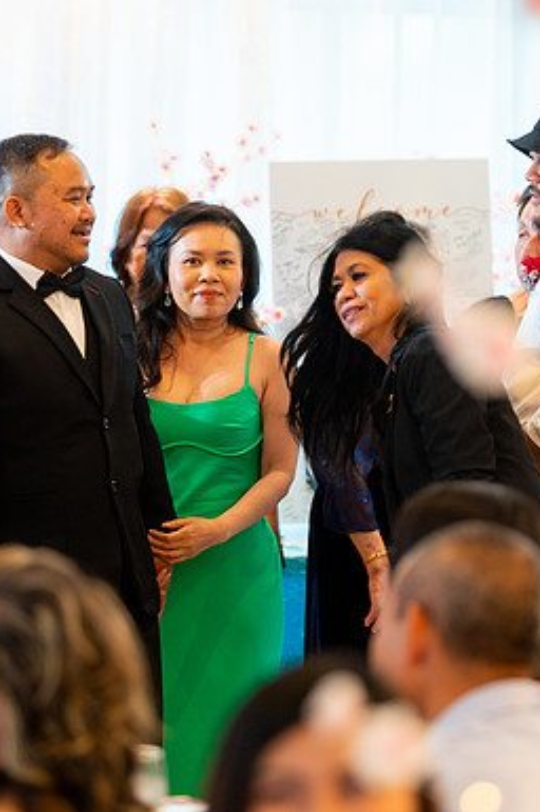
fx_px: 4147
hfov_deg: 7.4
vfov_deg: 11.2
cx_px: 186
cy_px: 406
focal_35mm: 184
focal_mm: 122
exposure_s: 1/200
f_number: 2.8
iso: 800
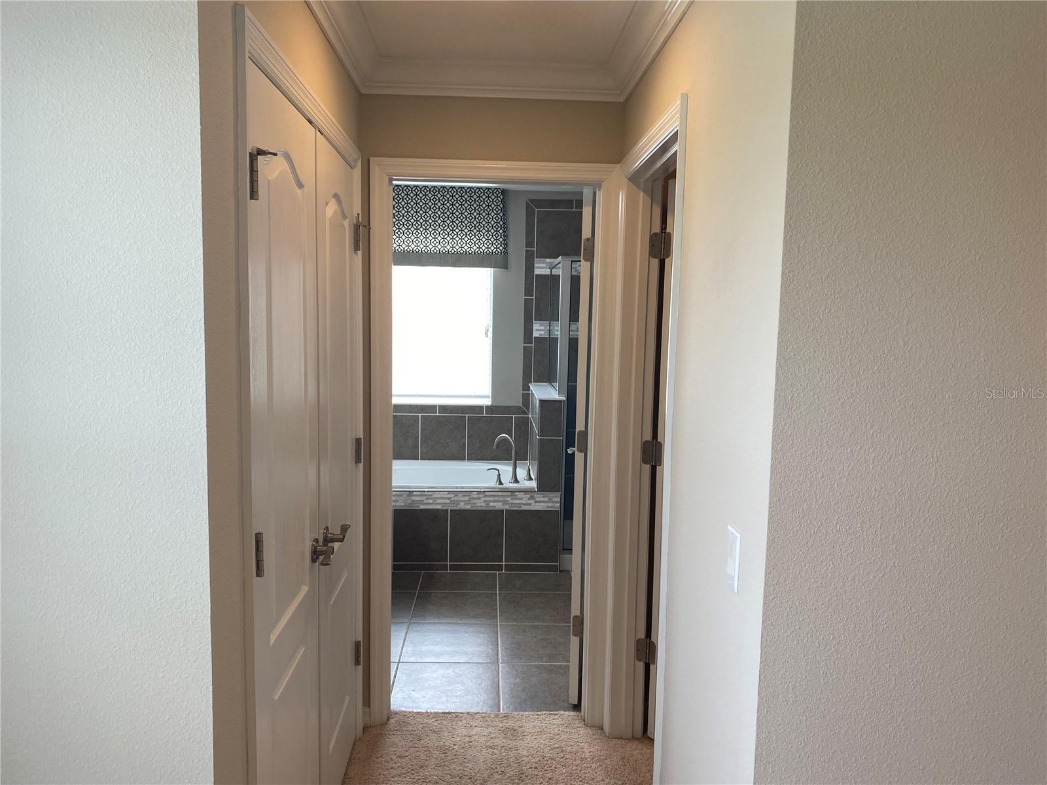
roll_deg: -1.4
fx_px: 786
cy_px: 392
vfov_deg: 53.1
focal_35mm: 26
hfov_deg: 67.3
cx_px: 524
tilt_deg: -5.5
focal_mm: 4.25
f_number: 1.8
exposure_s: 1/120
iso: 80
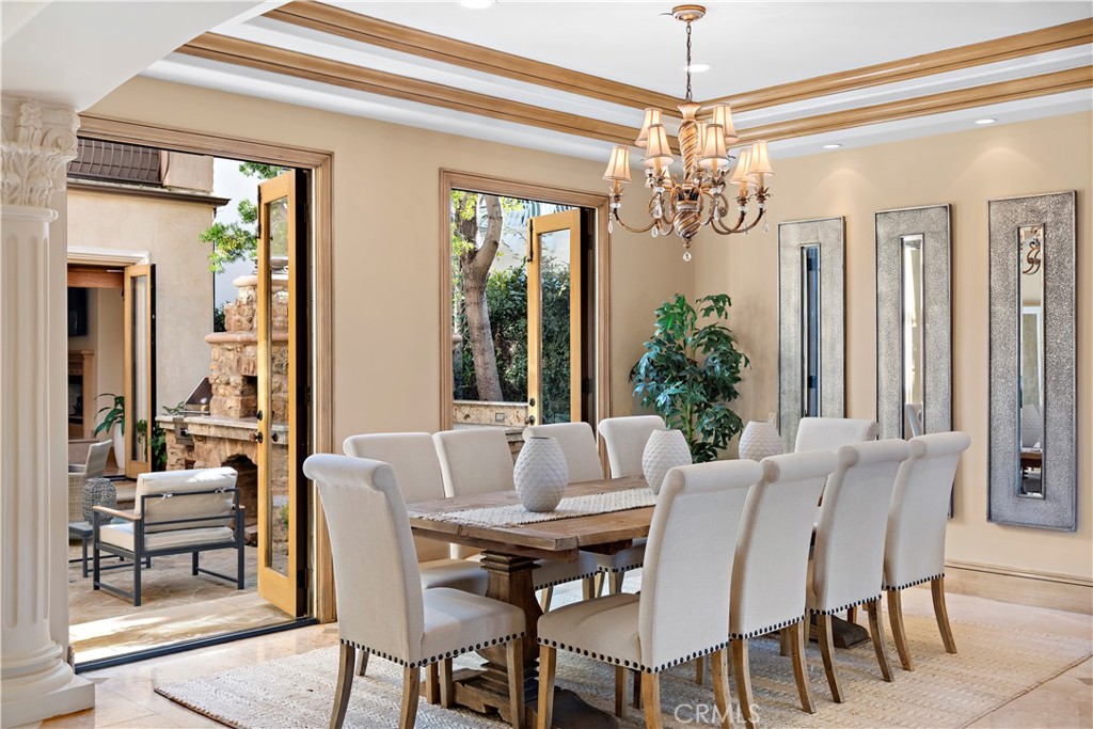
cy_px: 364
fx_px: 1063
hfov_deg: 54.4
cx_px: 546
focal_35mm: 35
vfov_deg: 37.9
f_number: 7.1
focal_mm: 35
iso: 125
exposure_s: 1/160
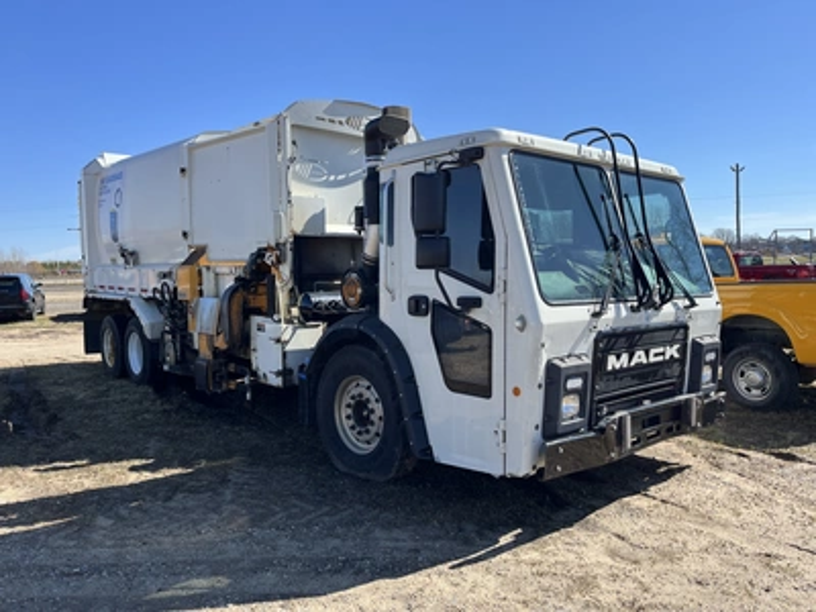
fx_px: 613
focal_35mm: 26
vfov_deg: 53.1
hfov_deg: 67.3
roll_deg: +1.5
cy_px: 306
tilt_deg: -4.5
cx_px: 408
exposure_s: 1/2101
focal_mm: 5.1
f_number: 1.6
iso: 50
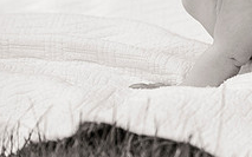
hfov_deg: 6.8
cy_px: -3
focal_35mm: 305
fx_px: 2094
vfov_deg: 4.3
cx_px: 302
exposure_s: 1/2500
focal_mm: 110
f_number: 3.5
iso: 400
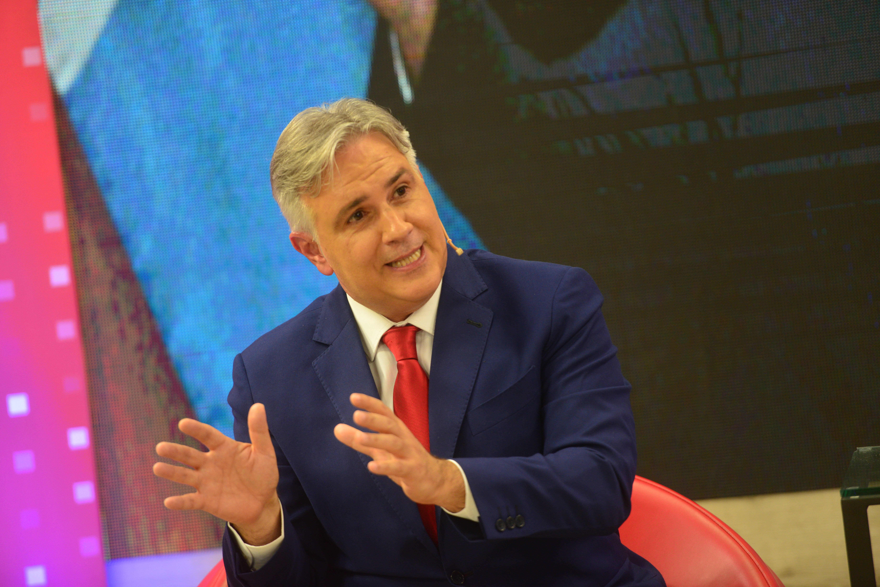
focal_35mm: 195
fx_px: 4768
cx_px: 440
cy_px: 294
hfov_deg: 10.5
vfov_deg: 7.0
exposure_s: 1/200
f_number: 2.8
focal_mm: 195
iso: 1000
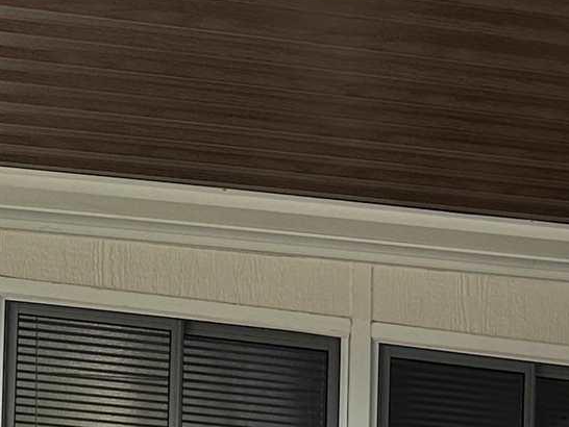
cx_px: 899
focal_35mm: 135
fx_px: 2220
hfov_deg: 13.6
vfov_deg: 10.4
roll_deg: -0.9
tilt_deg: +2.9
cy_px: 752
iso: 80
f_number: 1.78
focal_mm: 6.86
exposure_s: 1/429
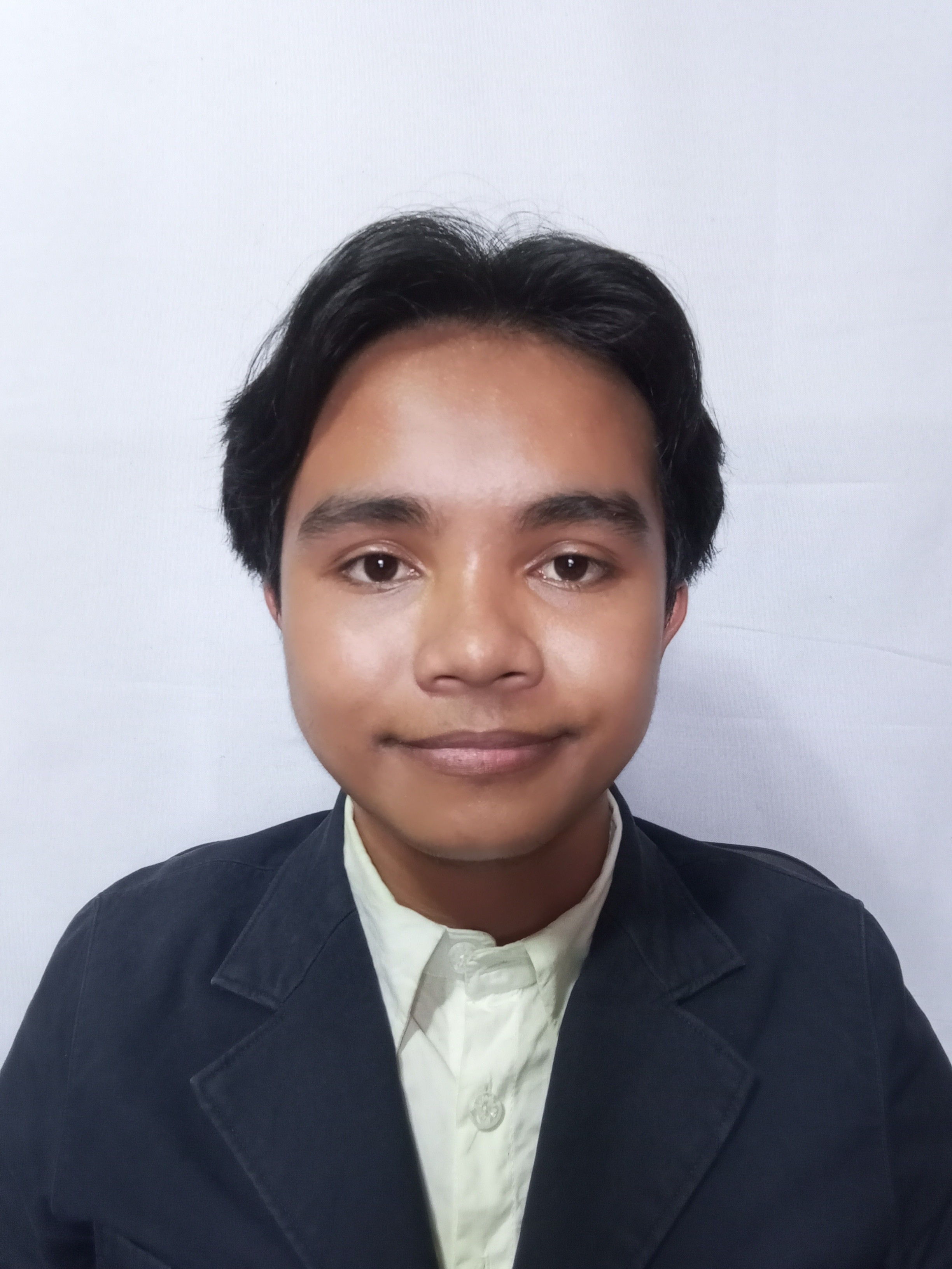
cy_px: 634
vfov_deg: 63.4
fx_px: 1027
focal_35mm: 28
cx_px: 476
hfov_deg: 49.7
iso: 933
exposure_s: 1/20
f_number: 2
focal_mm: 2.85
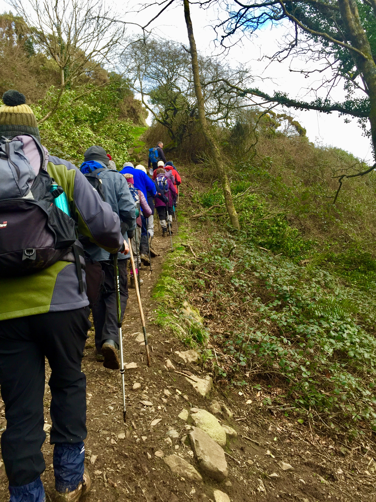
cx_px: 188
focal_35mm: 29
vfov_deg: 61.7
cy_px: 251
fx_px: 420
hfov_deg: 48.2
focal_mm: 4.15
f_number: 2.2
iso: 32
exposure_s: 1/338
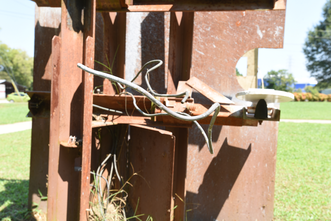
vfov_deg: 37.9
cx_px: 166
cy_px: 110
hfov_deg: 54.4
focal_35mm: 35
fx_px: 322
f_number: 11
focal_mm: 35
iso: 125
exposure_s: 1/30
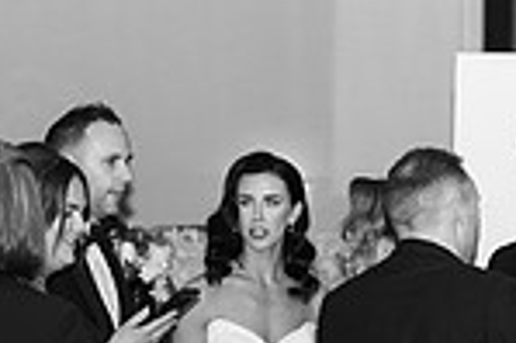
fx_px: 5025
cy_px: 449
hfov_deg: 5.9
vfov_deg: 3.9
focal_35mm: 351
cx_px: 398
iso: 200
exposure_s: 1/160
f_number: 2.8
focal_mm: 90
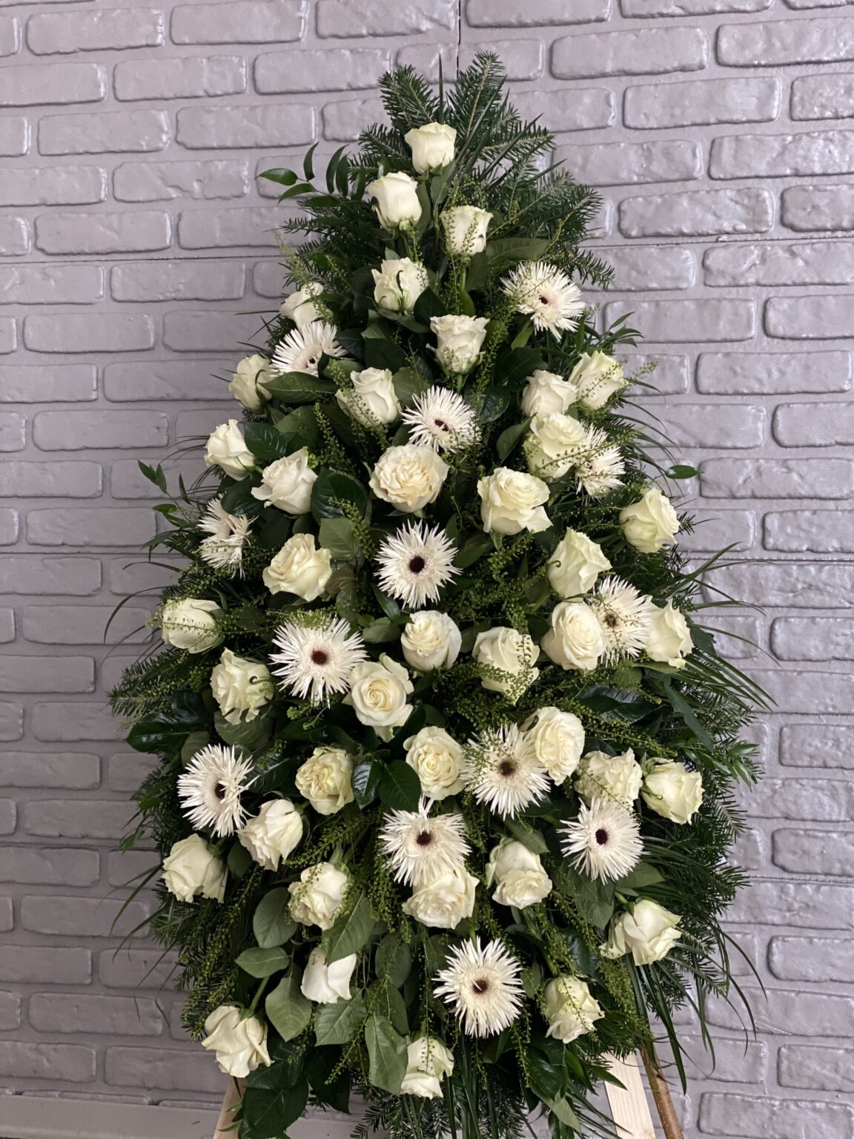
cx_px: 427
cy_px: 570
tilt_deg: -1.1
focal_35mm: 52
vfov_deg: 36.8
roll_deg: -0.5
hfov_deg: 28.0
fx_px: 1710
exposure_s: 1/40
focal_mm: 6
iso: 200
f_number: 2
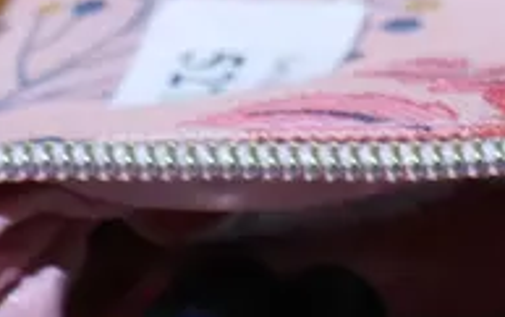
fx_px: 3871
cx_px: 751
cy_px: 751
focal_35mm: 281
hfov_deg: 7.3
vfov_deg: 4.6
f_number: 5.3
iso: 800
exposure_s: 1/60
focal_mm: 25
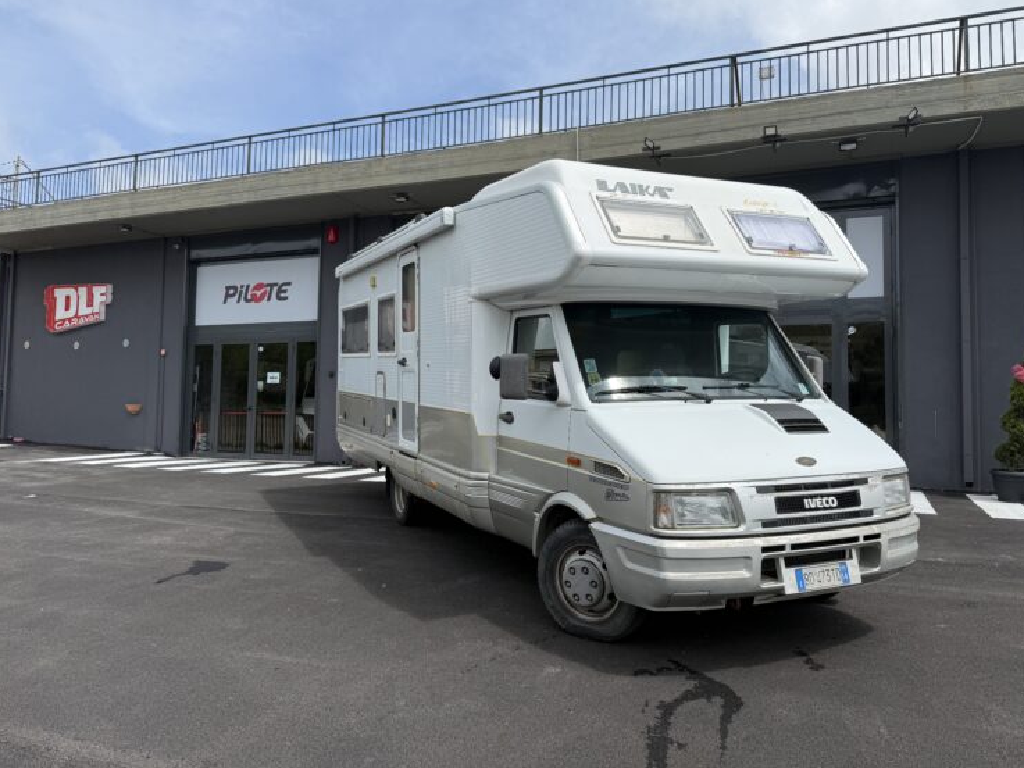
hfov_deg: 69.4
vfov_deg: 54.9
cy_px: 371
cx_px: 521
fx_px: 740
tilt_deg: +4.8
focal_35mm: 25
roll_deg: -0.2
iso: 80
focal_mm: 6.76
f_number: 1.78
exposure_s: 1/5714
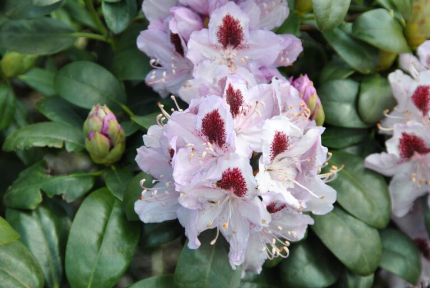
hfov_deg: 17.0
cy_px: 144
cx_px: 215
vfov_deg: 11.5
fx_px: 1435
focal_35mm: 120
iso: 100
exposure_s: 1/160
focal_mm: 80
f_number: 5.3
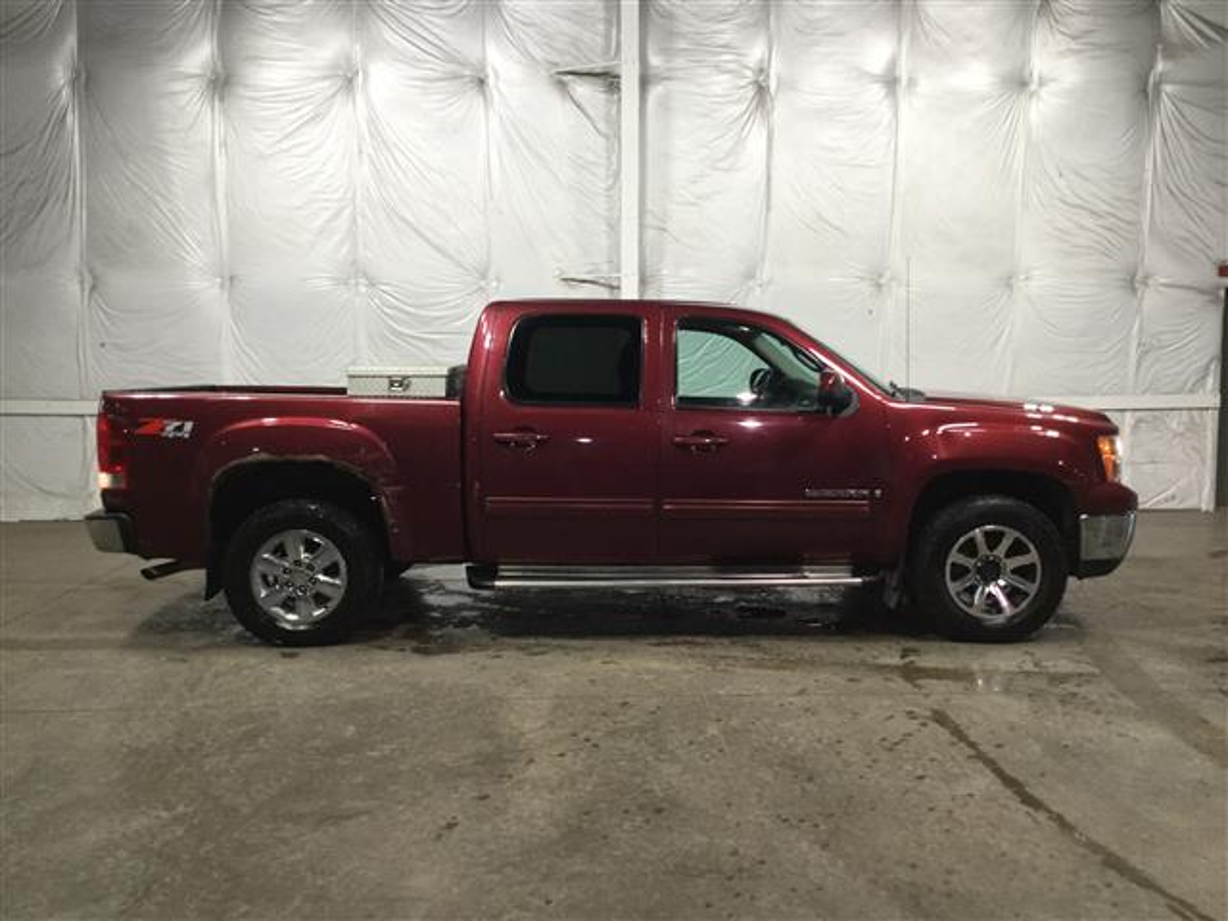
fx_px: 1100
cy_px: 460
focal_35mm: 31
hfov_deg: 58.4
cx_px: 614
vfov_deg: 45.4
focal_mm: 3.3
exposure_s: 1/30
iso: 64
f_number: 2.4
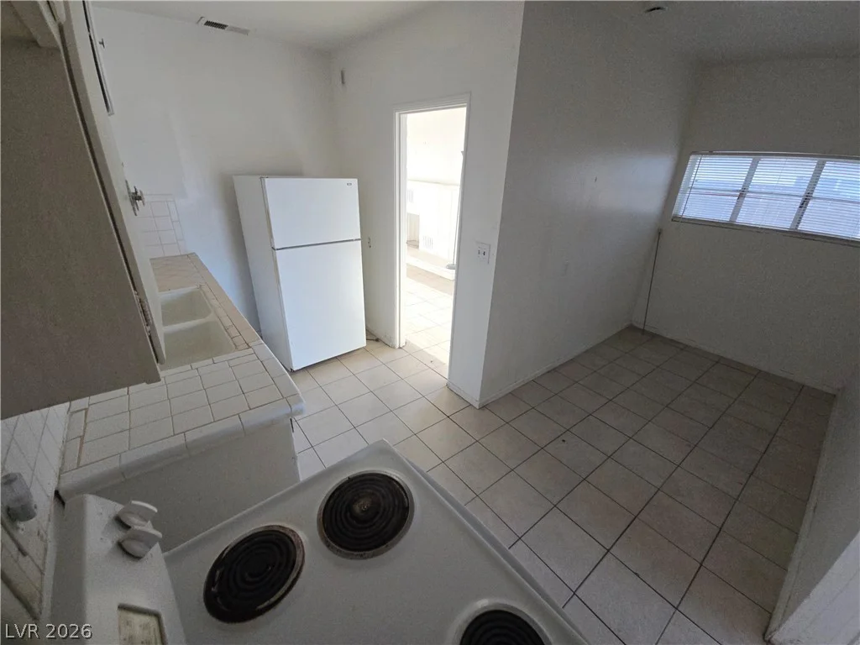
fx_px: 323
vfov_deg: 89.9
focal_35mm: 13
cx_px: 430
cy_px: 322
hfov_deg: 106.2
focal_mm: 2.2
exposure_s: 1/60
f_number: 2.2
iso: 160
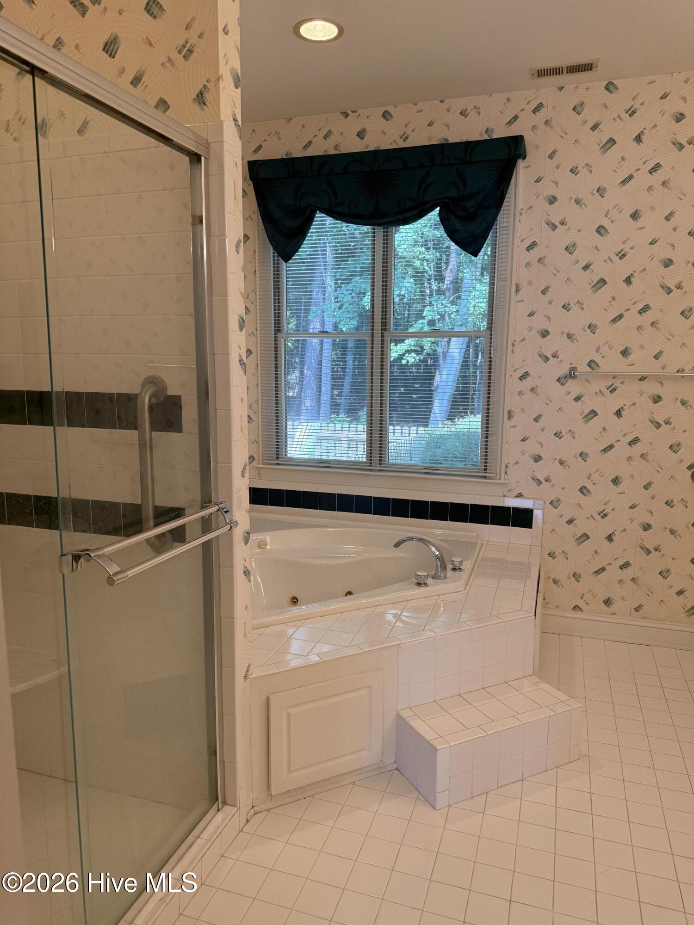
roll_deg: -1.1
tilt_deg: -9.0
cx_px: 347
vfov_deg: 71.6
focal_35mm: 24
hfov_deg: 56.8
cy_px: 462
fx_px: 642
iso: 200
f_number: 1.78
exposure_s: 1/238
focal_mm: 6.76
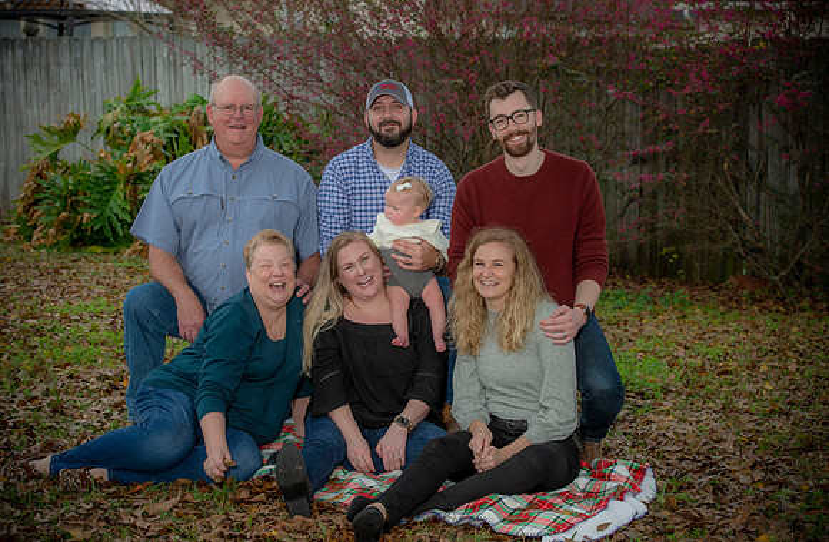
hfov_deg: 28.8
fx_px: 1614
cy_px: 267
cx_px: 415
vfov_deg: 19.0
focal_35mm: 71
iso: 160
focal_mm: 70
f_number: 5.6
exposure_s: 1/200
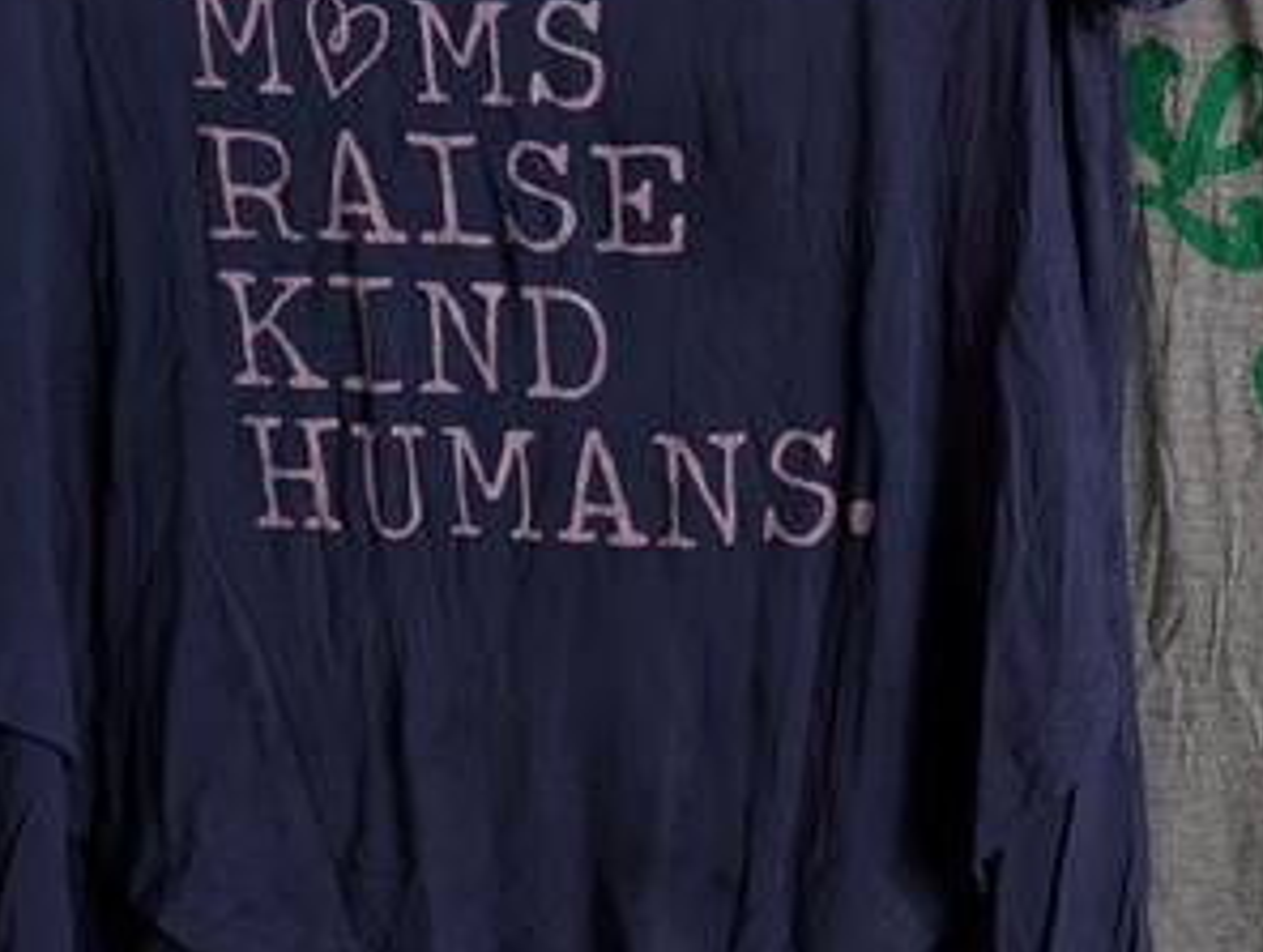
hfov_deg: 22.9
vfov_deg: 18.0
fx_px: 2960
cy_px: 109
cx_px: 1336
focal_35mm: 81
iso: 1542
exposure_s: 1/119
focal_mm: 6.9
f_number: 1.68
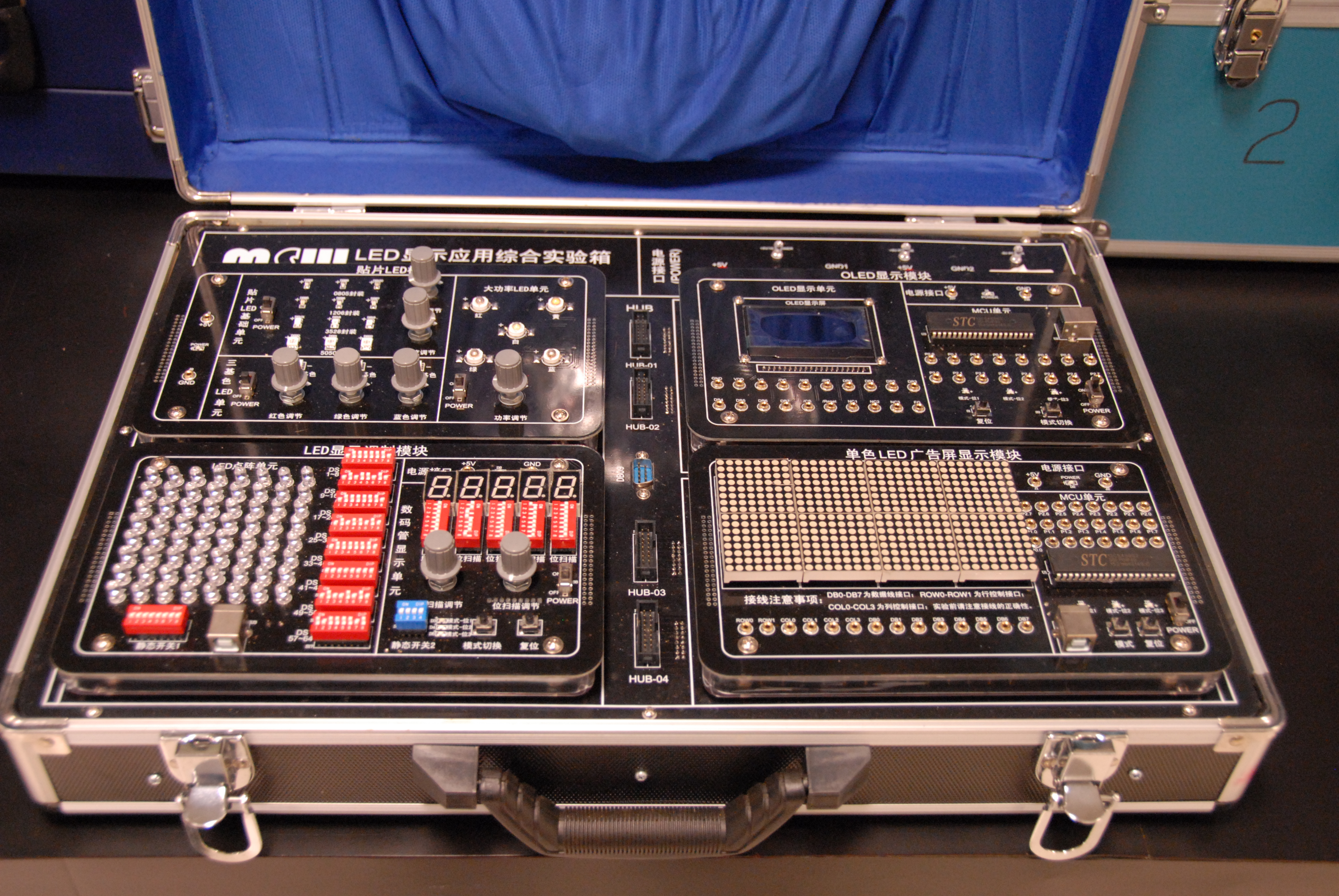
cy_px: 448
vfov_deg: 34.3
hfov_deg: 49.5
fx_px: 1452
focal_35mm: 39
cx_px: 670
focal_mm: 26
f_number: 4
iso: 1000
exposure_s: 1/20
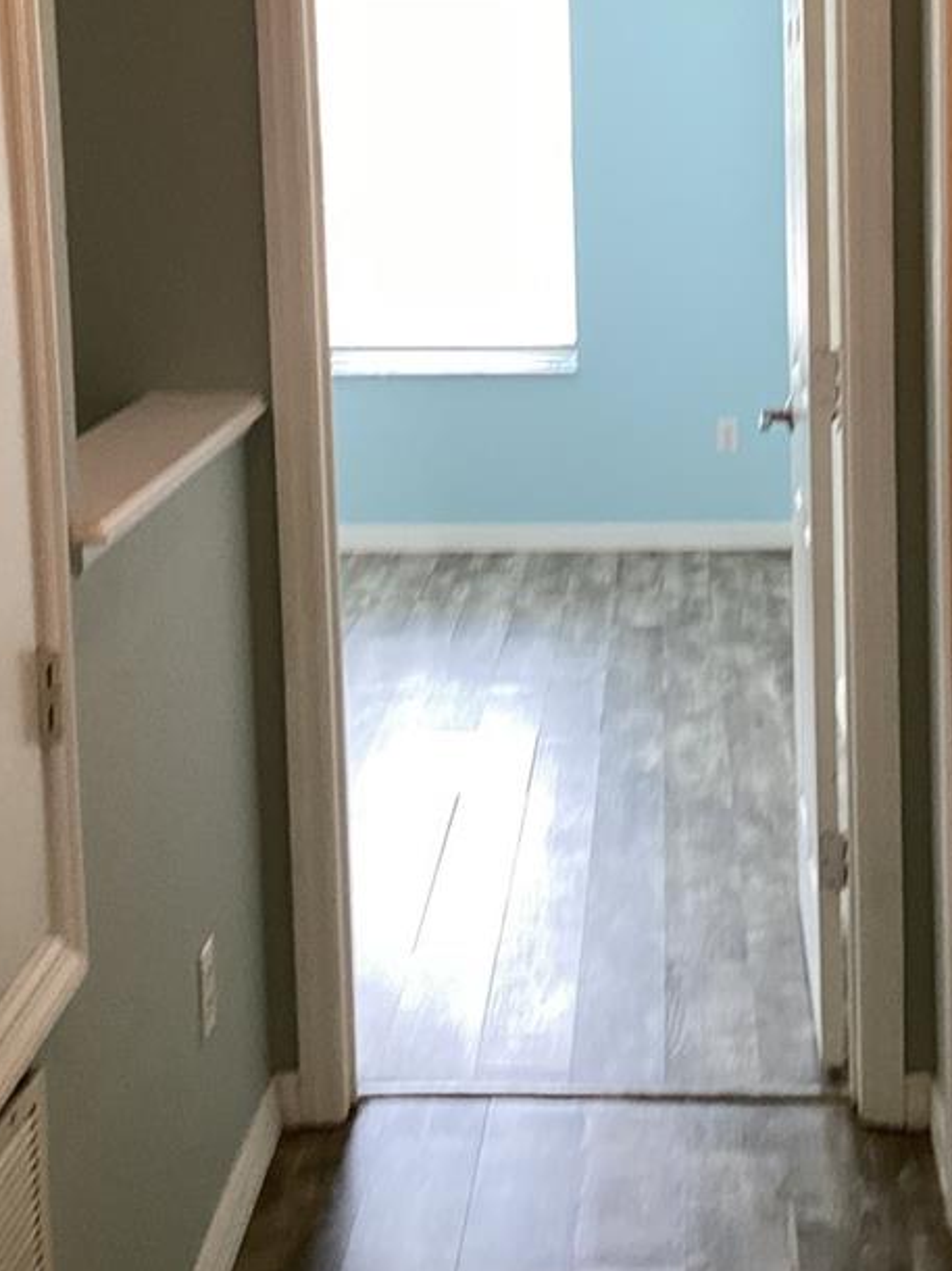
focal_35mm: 61
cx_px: 604
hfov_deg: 23.9
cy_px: 342
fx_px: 2238
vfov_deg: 31.2
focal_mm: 3.3
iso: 64
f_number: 2.4
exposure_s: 1/60
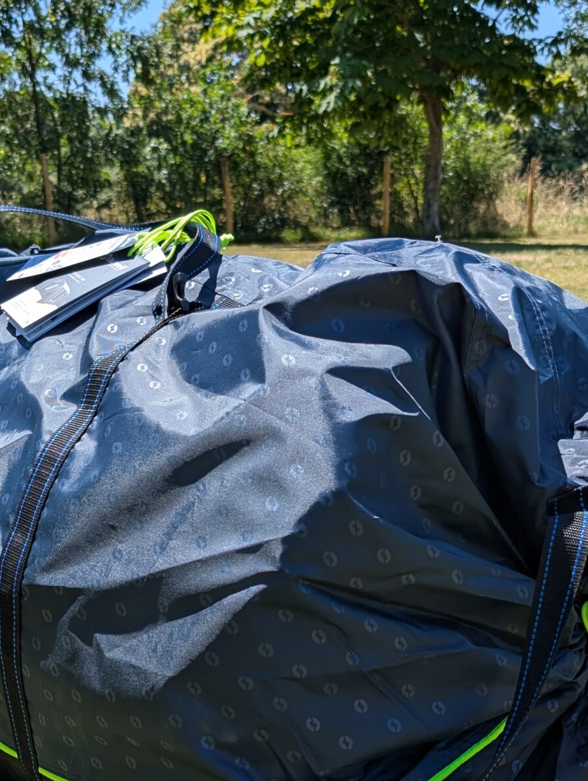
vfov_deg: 36.3
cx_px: 229
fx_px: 1175
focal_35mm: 52
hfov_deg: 28.0
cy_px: 533
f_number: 1.68
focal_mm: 6.9
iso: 19
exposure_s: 1/897
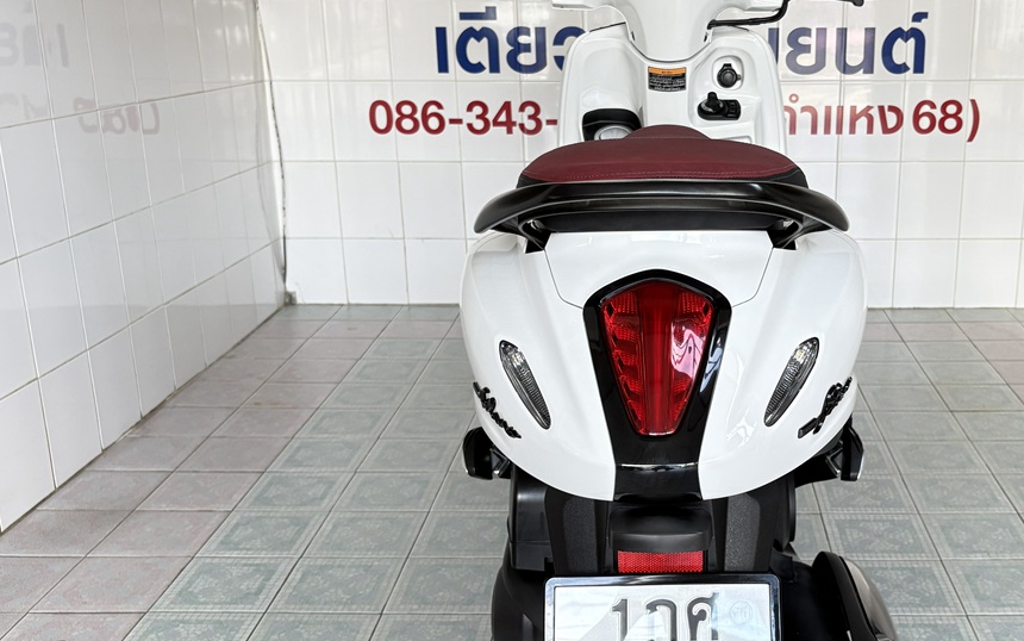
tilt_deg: -16.0
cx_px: 668
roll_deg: +0.7
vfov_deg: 31.3
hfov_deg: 47.5
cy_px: 342
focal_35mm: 41
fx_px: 1144
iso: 125
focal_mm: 5.96
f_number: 1.6
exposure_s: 1/116
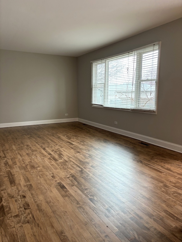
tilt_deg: -10.6
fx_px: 182
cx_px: 91
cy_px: 121
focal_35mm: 26
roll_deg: +0.1
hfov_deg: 53.1
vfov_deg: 67.3
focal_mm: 5.96
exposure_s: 1/60
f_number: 1.6
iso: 80
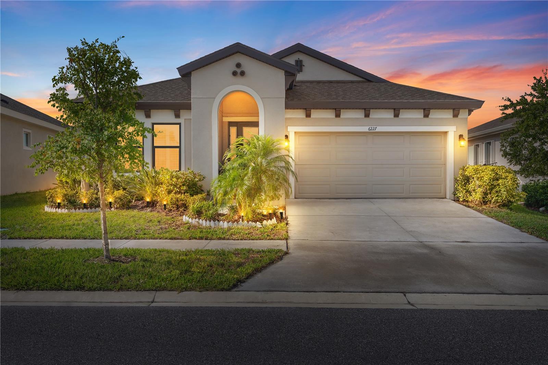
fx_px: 533
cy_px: 182
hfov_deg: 54.4
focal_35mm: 35
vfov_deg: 37.8
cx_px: 274
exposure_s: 1/400
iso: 200
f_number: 8
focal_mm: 35
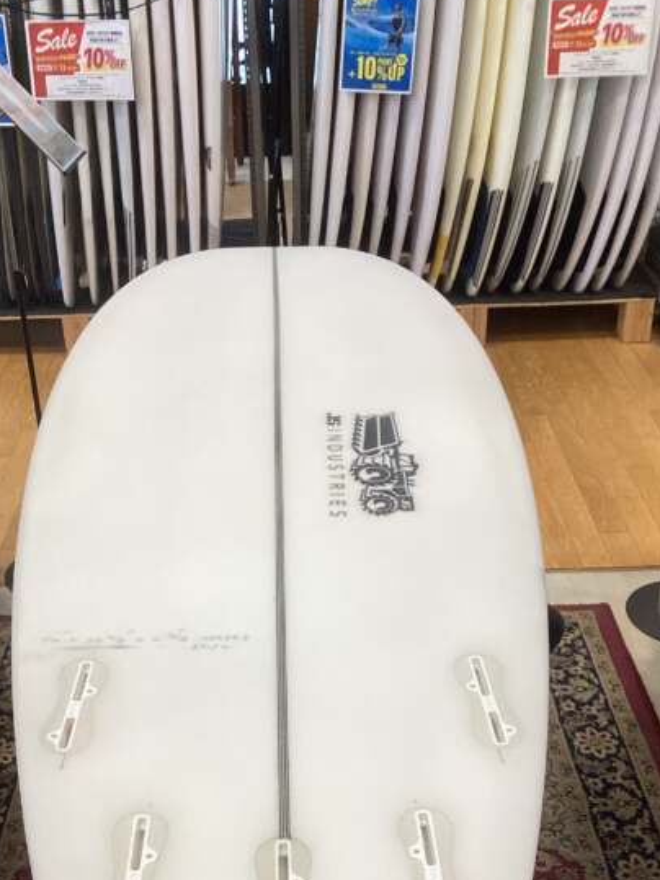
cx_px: 292
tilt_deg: -33.0
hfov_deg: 31.5
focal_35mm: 46
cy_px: 602
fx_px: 1170
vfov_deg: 40.6
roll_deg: -0.4
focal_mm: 3.3
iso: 80
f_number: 2.4
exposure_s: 1/100
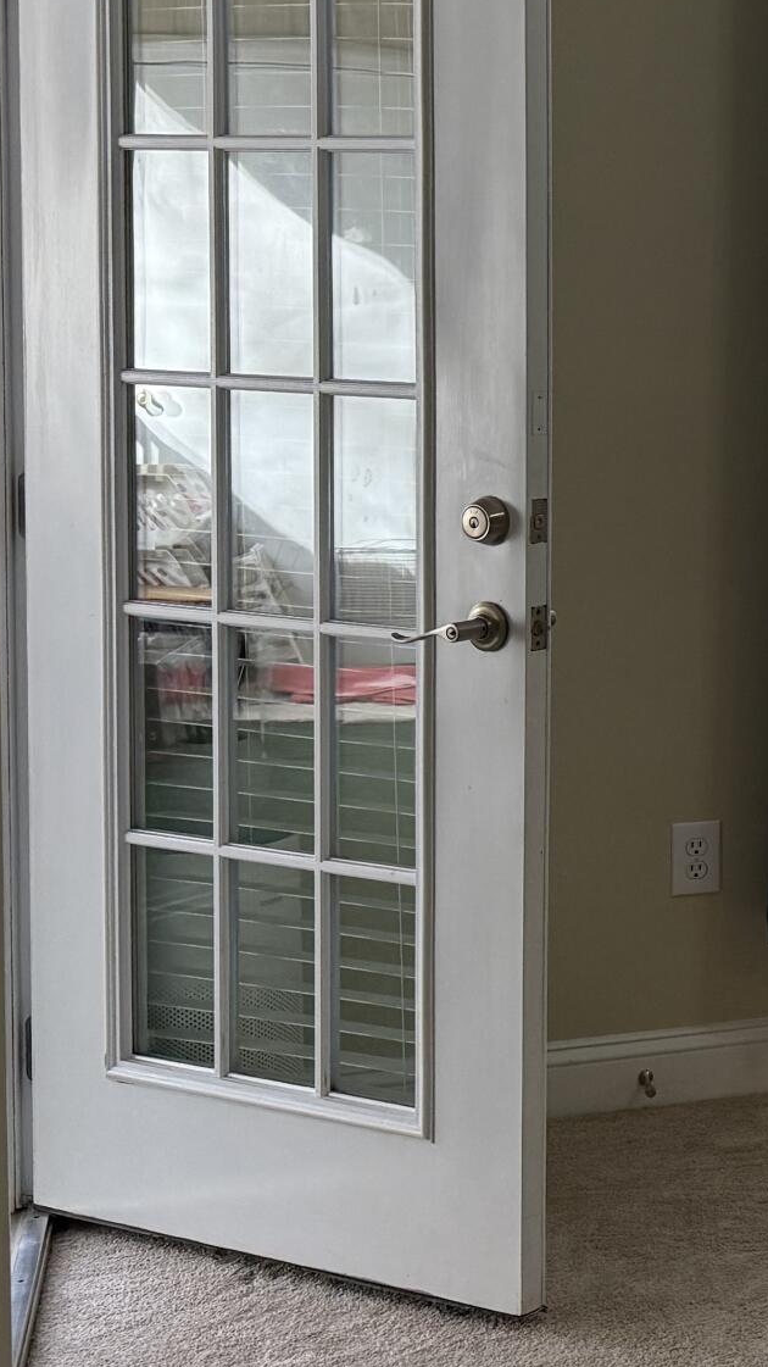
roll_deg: -1.1
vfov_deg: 29.9
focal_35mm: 70
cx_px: 1488
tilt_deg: -3.6
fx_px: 2536
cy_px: 421
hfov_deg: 14.6
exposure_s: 1/138
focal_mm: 6.76
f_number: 1.78
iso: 200
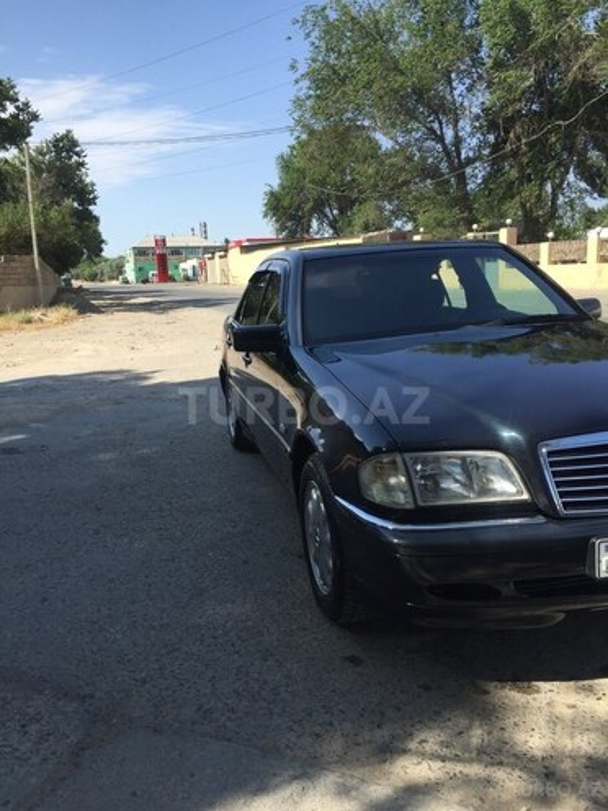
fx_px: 679
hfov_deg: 48.2
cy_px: 406
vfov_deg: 61.7
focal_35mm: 29
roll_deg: +2.3
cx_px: 304
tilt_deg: -12.0
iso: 32
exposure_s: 1/1464
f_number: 2.2
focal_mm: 4.15
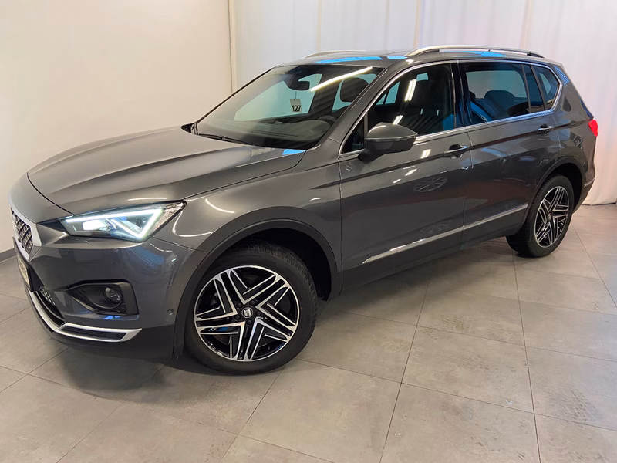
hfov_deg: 67.3
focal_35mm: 26
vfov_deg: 53.1
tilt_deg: -20.2
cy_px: 232
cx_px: 308
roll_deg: -0.3
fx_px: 463
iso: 250
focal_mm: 4.25
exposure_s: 1/50
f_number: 1.8
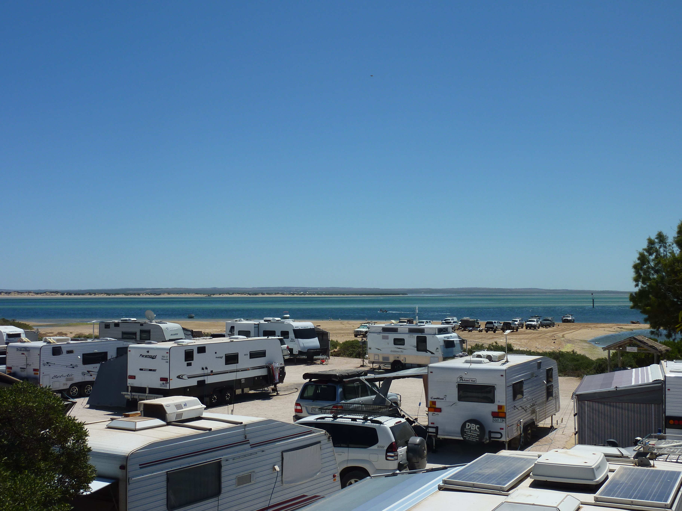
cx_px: 341
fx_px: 788
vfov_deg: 36.0
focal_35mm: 40
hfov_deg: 46.8
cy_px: 256
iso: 80
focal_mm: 6.5
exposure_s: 1/640
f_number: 5.6
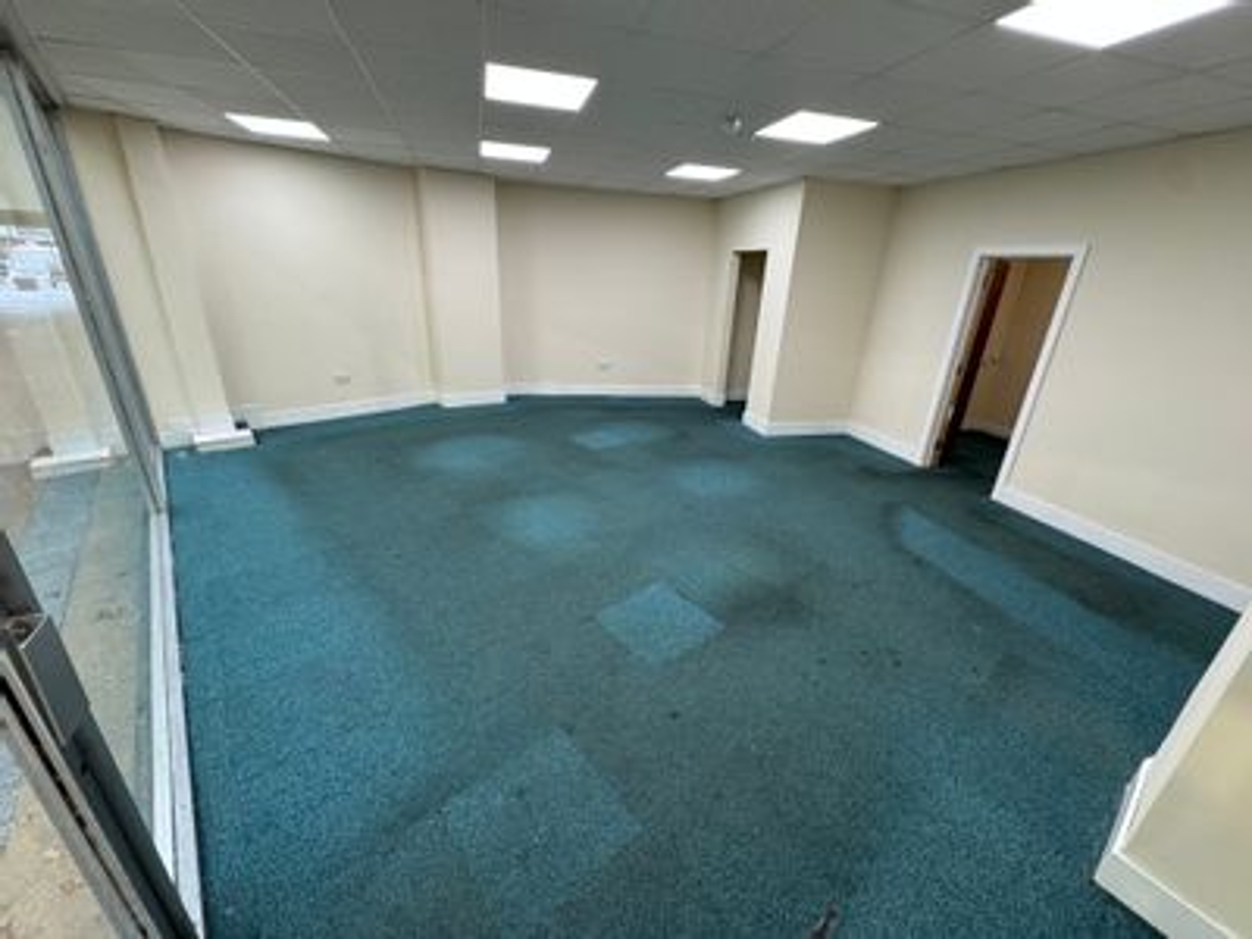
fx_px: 506
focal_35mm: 14
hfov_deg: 102.1
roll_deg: -2.0
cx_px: 626
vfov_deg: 85.7
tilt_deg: -20.8
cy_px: 470
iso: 200
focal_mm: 2.22
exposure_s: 1/100
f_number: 2.2
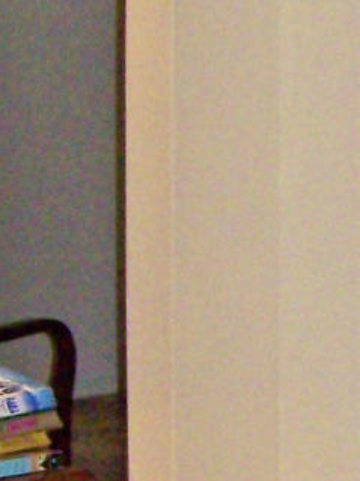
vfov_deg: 8.3
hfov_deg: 6.0
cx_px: 863
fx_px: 3302
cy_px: 157
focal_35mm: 238
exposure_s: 1/60
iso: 160
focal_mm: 6.3
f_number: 2.8
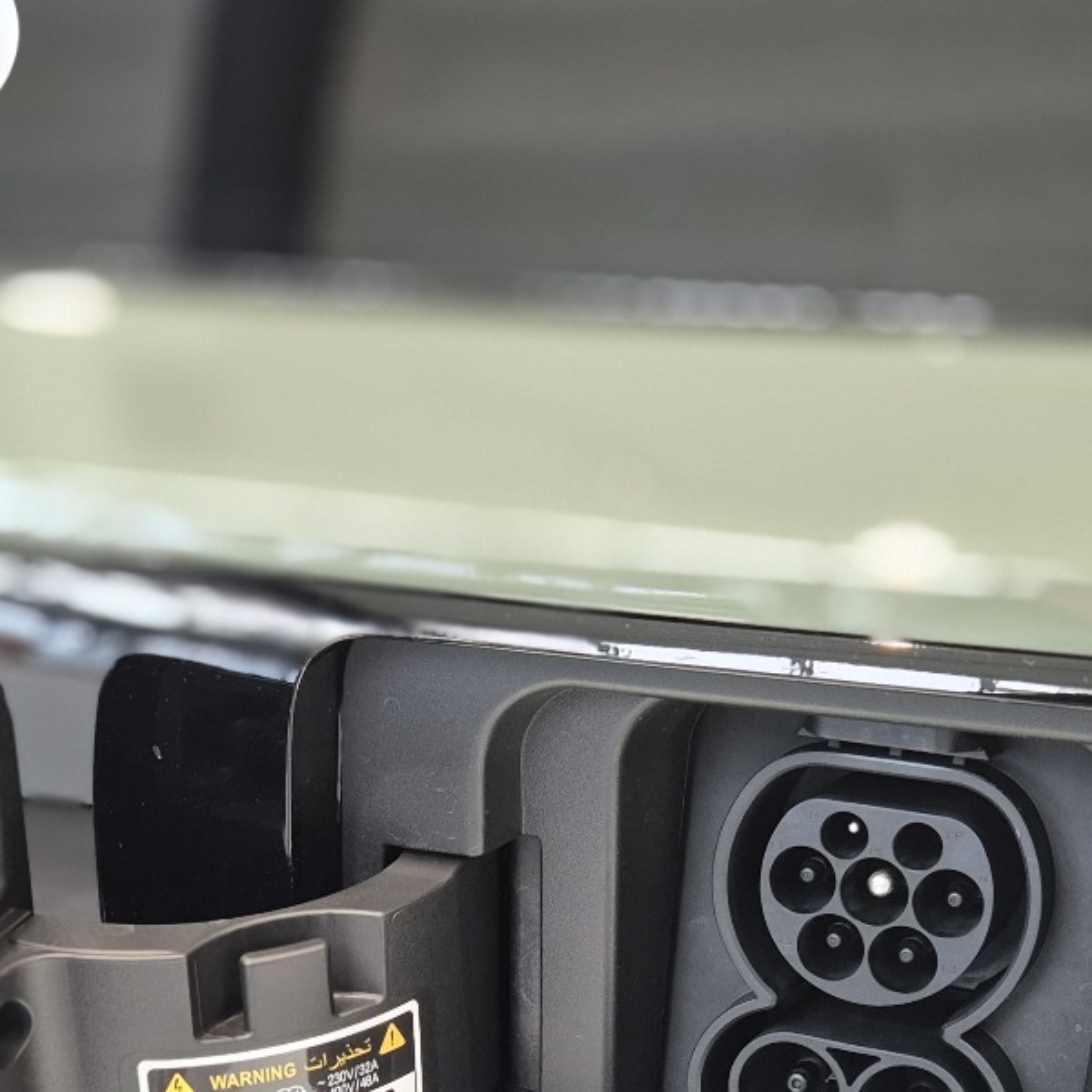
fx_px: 2177
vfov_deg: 26.9
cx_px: 459
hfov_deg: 28.1
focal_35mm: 61
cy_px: 1039
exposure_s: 1/100
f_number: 1.8
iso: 200
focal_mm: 5.4
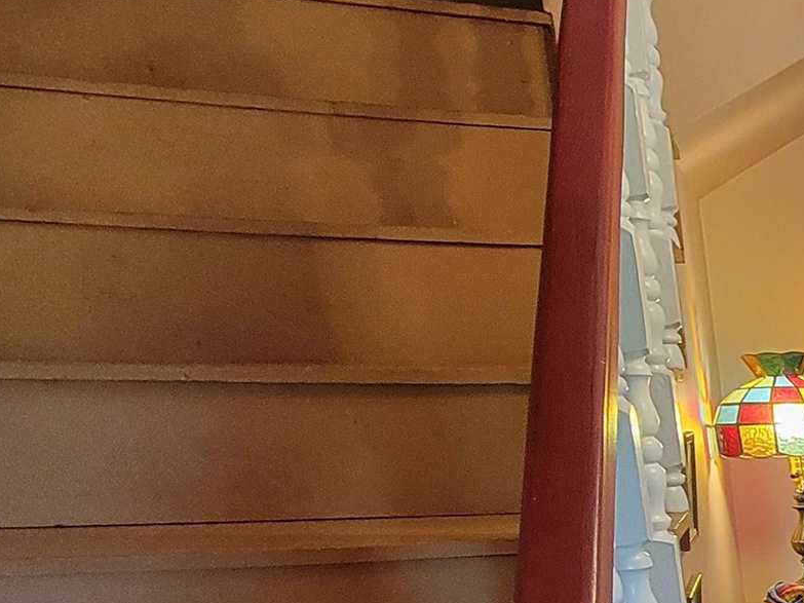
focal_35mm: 51
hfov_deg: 22.4
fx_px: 1184
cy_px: 742
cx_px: 1434
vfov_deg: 25.4
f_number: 2.2
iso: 400
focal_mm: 2.2
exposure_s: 1/60
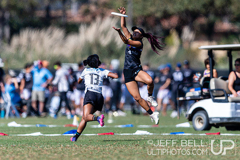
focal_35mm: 916
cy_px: 38
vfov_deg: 1.5
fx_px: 6109
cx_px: 148
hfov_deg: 2.3
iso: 100
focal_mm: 400
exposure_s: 1/2500
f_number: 2.8
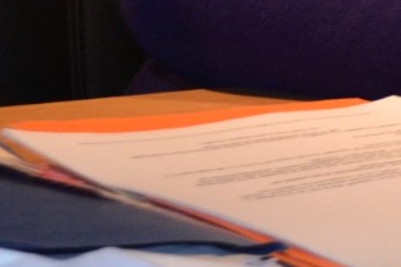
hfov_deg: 8.1
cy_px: -353
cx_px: 771
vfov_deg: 5.5
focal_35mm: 243
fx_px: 2705
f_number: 4.8
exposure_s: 1/60
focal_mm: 32
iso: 1250
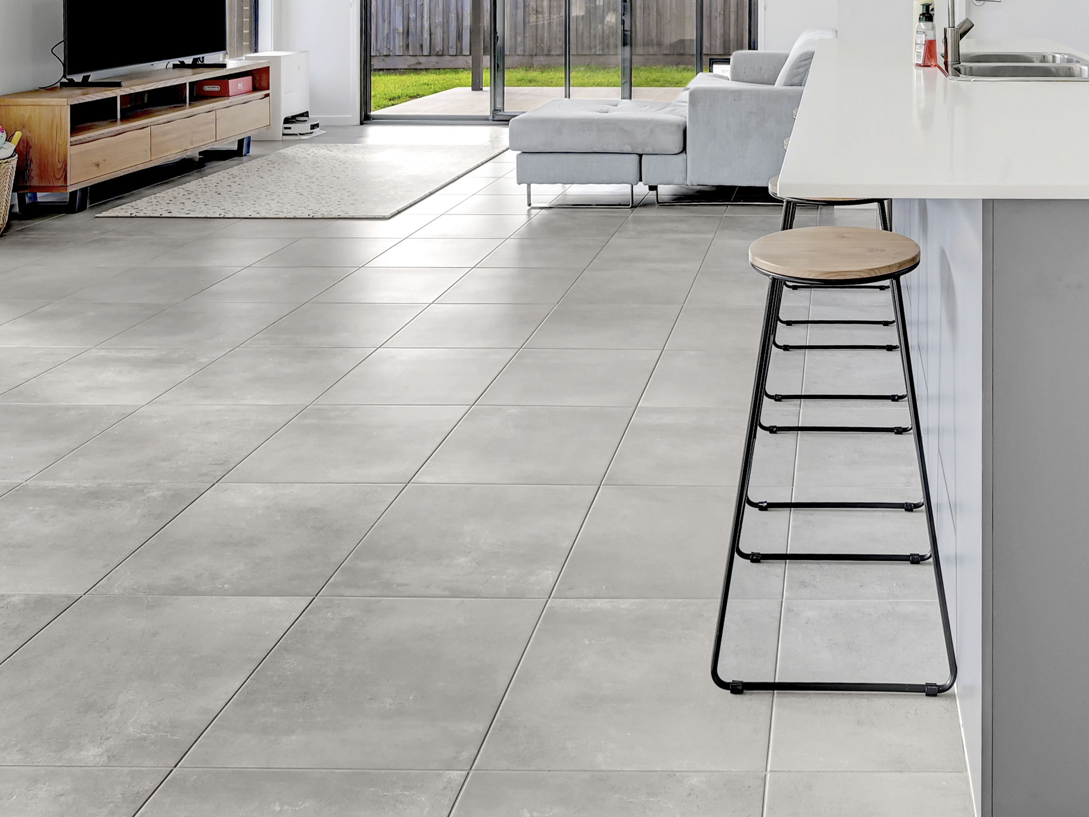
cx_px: 843
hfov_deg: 52.4
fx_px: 1038
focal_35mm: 33
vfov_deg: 37.9
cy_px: -16
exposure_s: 1/30
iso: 100
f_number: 4.5
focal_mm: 14
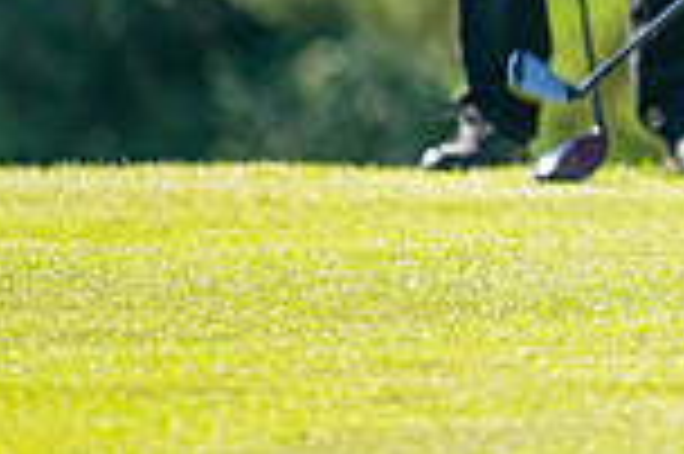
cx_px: 1107
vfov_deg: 1.2
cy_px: -411
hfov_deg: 1.8
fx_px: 21750
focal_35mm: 1146
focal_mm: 300
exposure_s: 1/1000
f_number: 4.5
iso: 250
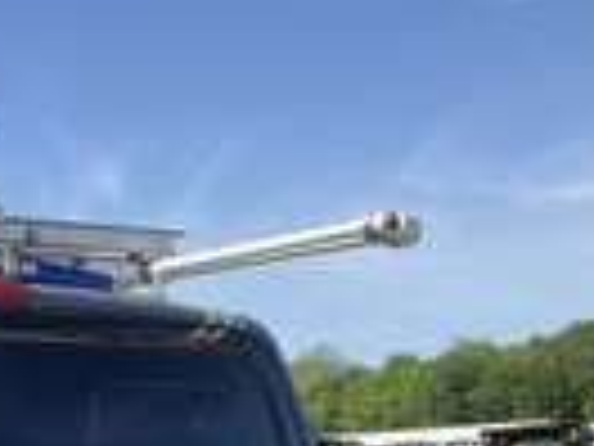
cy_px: 527
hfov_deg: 20.4
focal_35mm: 88
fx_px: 1510
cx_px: -176
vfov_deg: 16.2
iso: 25
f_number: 1.8
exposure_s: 1/842
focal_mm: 3
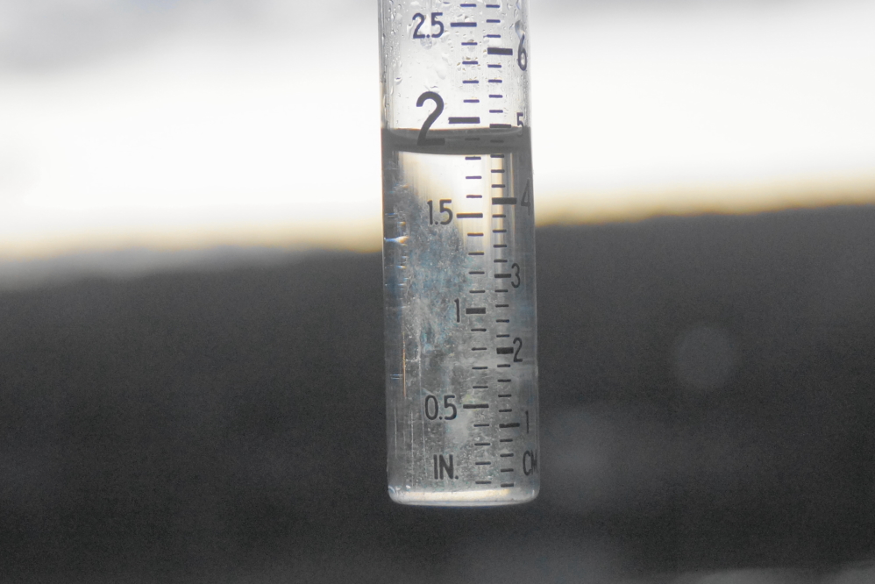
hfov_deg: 29.9
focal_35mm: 68
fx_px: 1641
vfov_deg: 20.2
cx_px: 438
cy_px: 292
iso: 640
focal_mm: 45
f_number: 4.5
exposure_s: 1/80
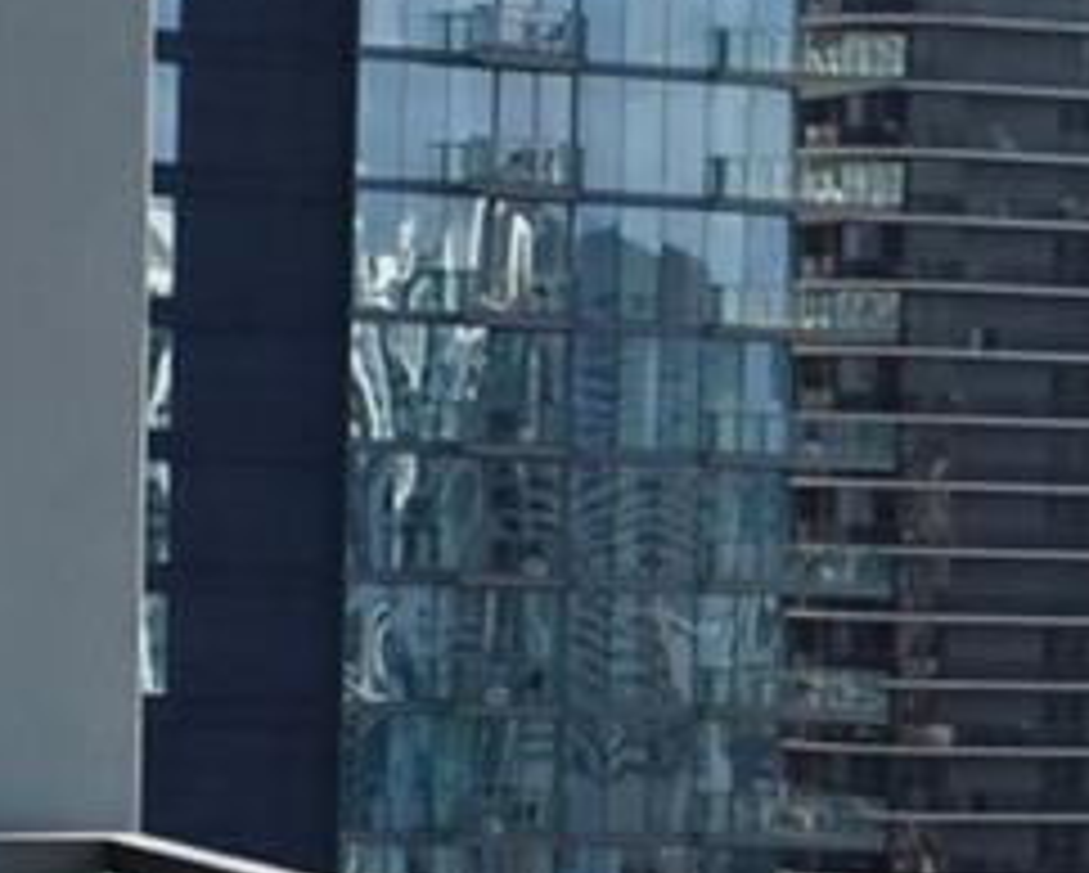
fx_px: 5387
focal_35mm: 167
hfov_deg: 11.2
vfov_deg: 9.2
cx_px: 1562
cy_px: 839
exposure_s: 1/250
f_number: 8
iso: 110
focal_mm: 18
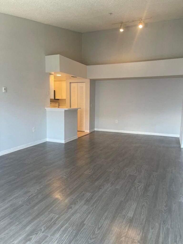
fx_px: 183
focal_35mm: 26
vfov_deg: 67.3
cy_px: 122
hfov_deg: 53.1
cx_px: 92
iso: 125
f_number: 1.6
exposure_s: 1/120
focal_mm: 5.1
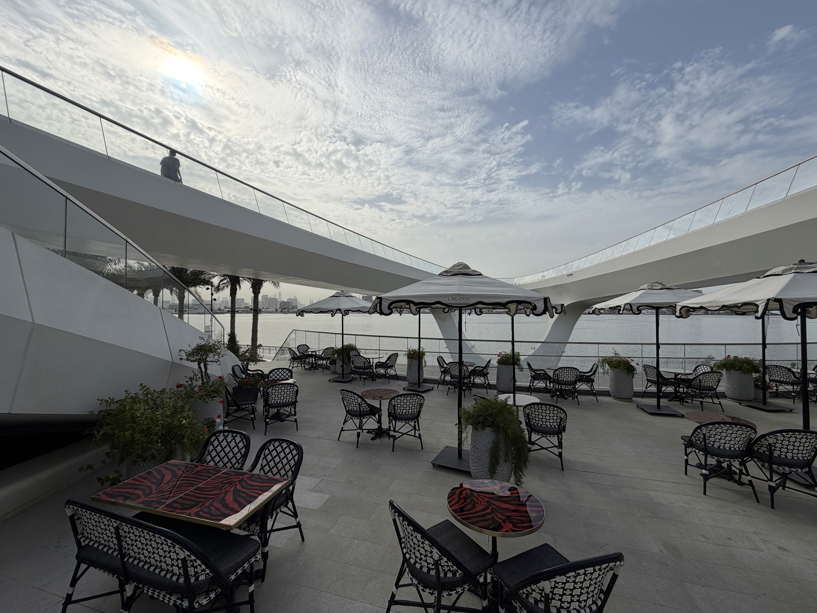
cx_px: 408
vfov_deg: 85.7
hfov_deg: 102.1
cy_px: 306
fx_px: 330
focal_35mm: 14
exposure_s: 1/1613
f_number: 2.2
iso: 20
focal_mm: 2.22
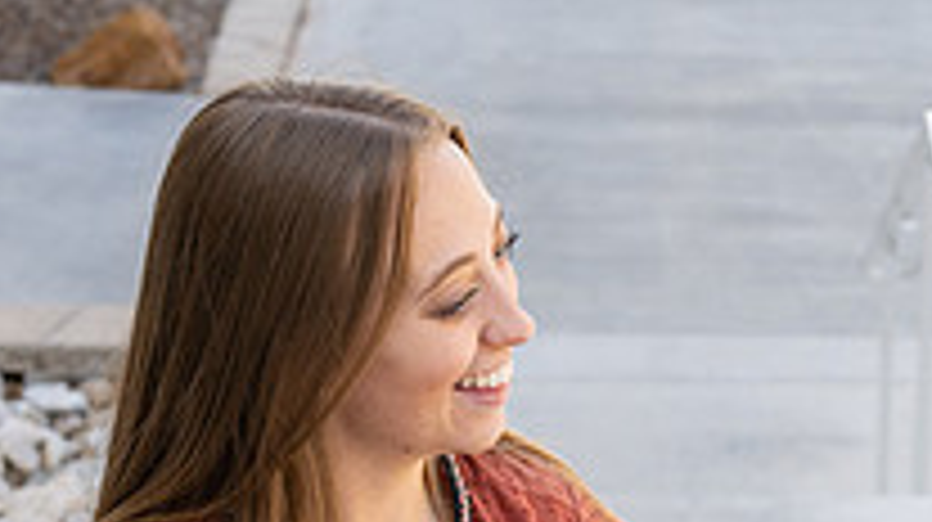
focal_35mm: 147
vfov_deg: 8.0
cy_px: 821
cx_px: 896
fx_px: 3630
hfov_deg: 14.4
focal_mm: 50
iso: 400
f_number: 6.3
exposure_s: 1/320
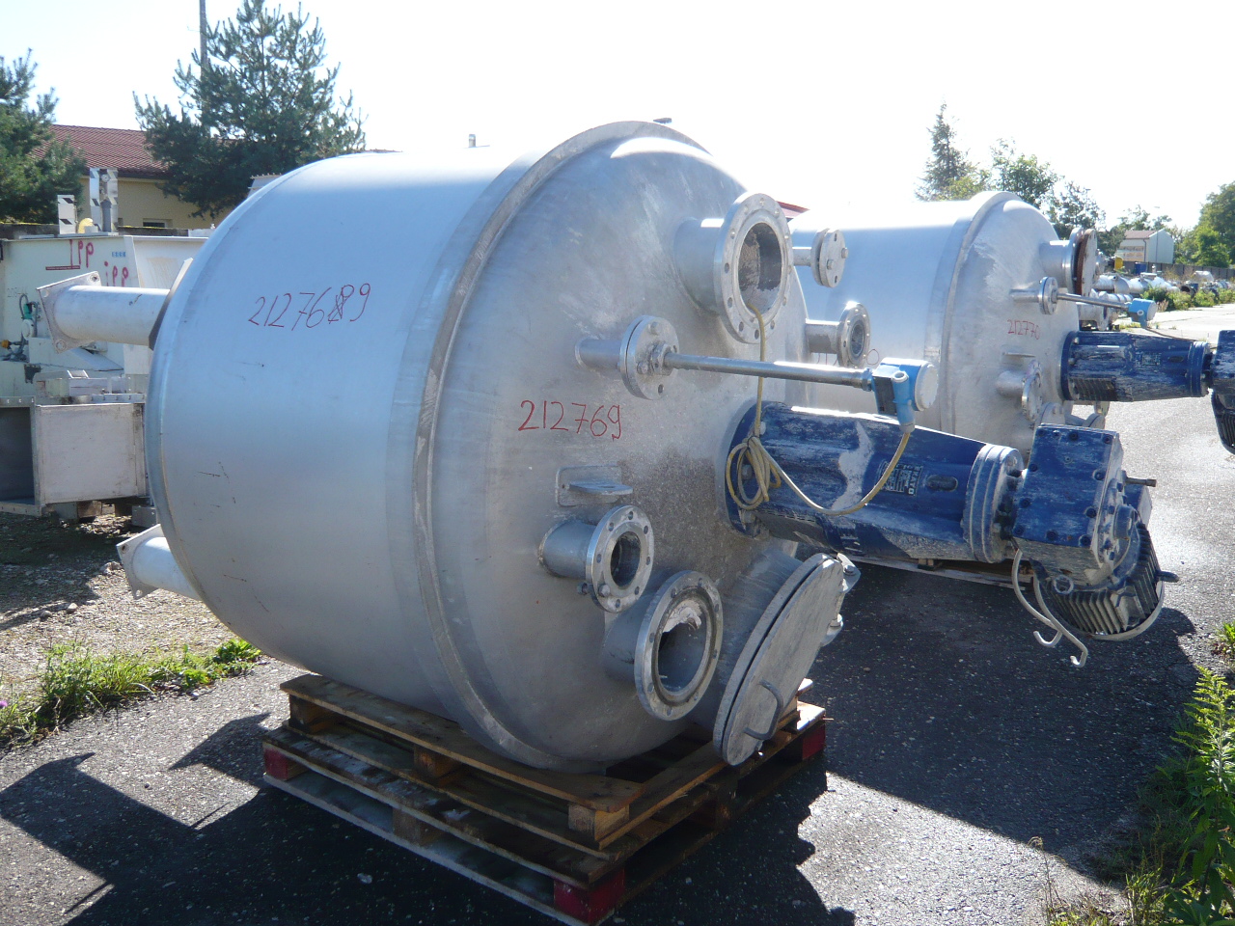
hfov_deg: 60.0
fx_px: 1070
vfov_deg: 46.8
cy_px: 463
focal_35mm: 30
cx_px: 618
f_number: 2.8
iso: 100
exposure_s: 1/500
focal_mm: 4.6
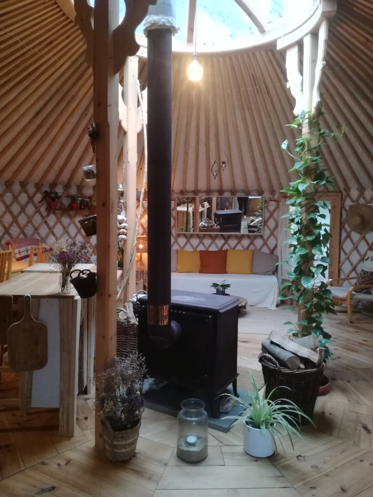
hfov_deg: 51.4
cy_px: 248
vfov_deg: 65.3
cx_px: 186
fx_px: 388
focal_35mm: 27
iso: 500
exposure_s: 1/20
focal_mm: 3.79
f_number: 2
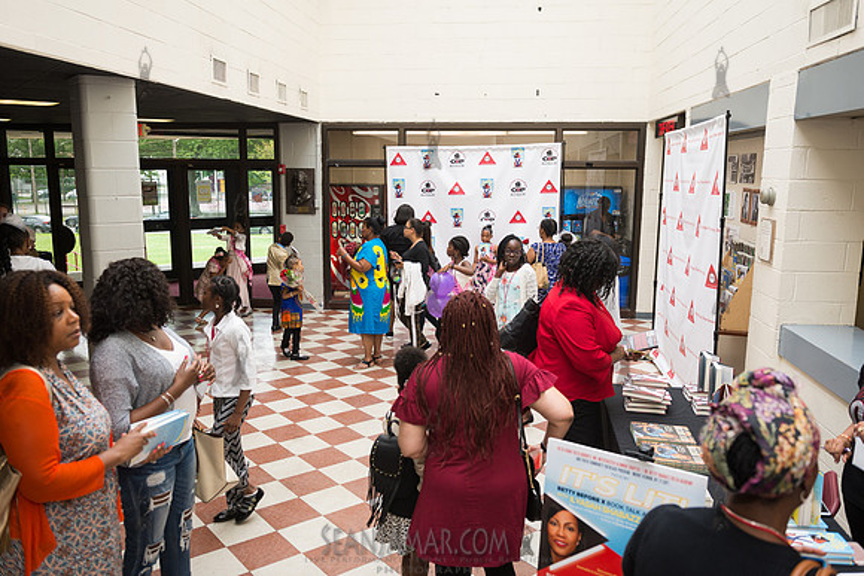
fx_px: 706
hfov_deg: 62.9
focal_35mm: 29
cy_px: 288
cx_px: 432
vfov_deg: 44.4
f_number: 4
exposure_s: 1/400
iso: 640
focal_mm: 29
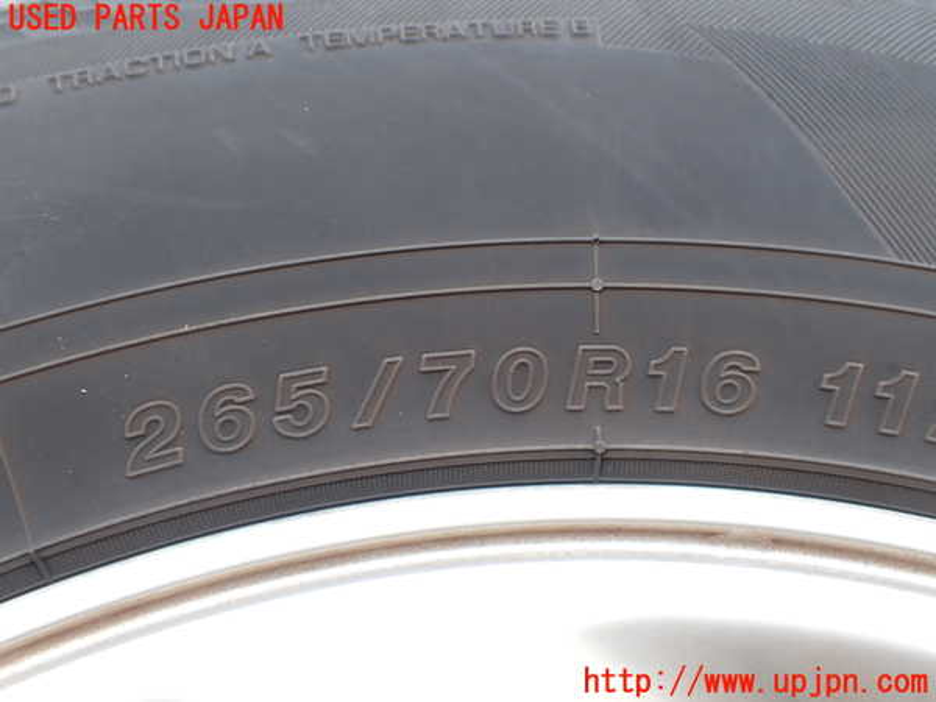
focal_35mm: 30
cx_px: 468
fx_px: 811
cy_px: 351
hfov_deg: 60.0
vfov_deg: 46.8
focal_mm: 5.4
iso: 100
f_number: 3.2
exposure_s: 1/160
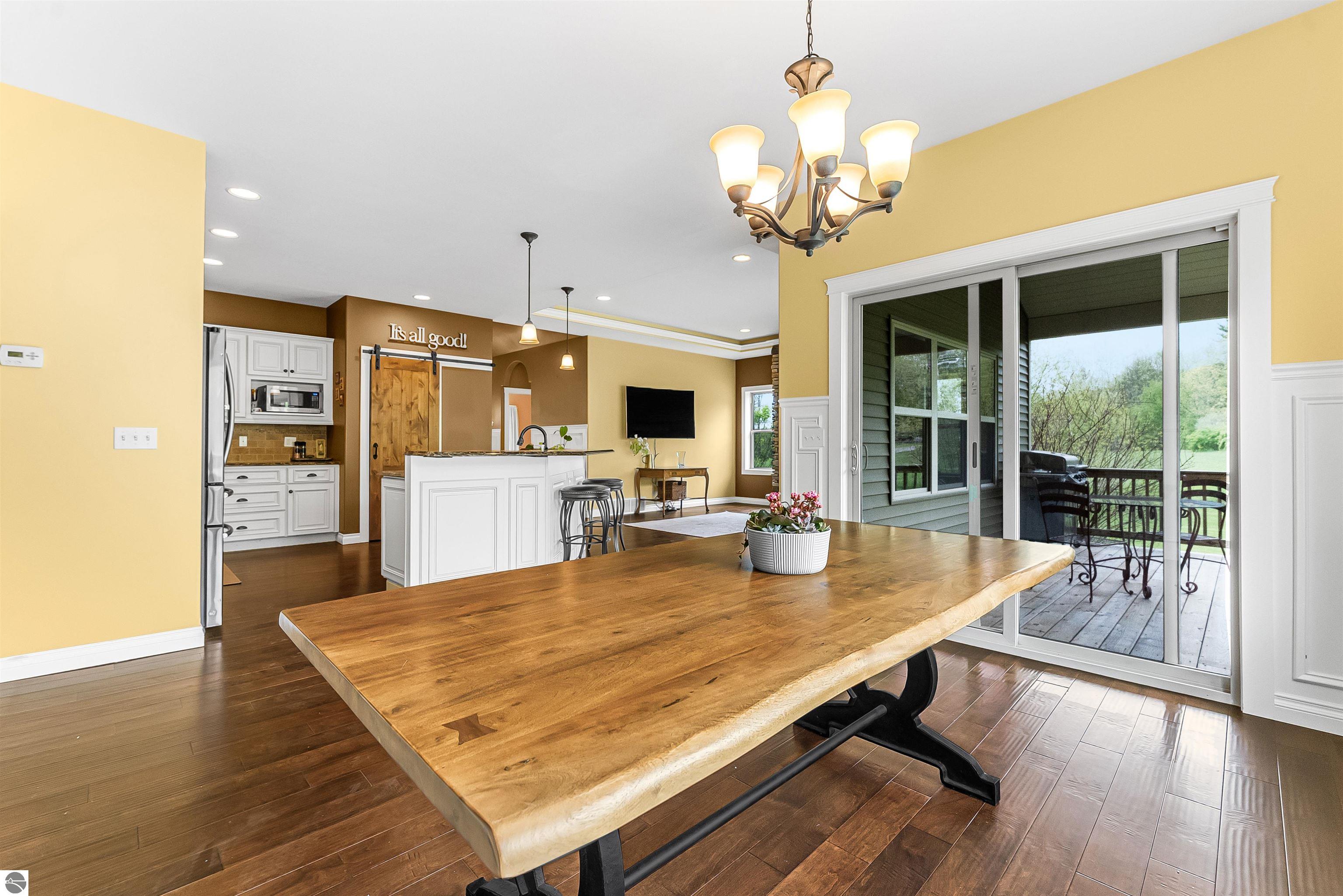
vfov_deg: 77.4
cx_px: 672
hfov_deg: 100.4
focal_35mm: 15
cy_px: 448
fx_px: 560
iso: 1600
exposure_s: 1/30
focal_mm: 15
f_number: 8
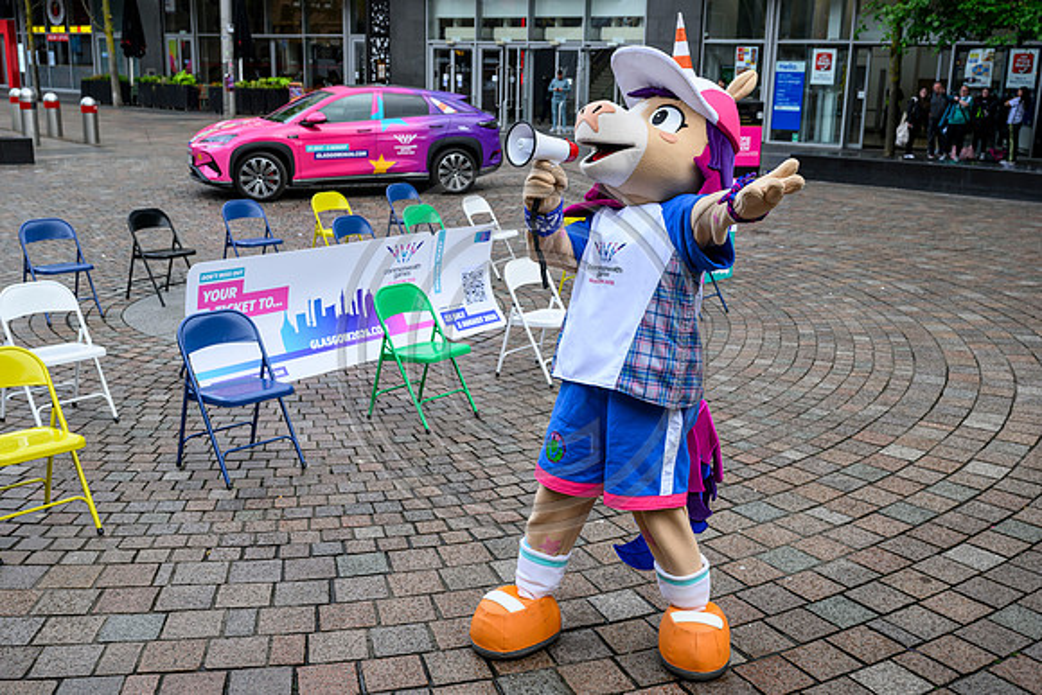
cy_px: 348
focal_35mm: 36
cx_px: 521
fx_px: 1042
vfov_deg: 36.9
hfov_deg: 53.1
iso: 500
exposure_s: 1/320
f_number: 5.6
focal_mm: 36
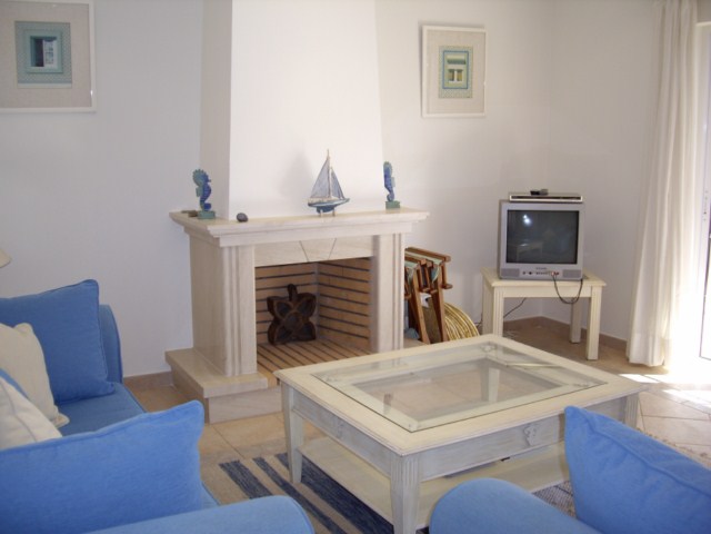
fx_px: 781
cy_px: 267
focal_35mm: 38
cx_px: 356
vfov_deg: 37.7
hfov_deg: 49.0
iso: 100
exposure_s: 1/80
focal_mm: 7.9
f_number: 2.8
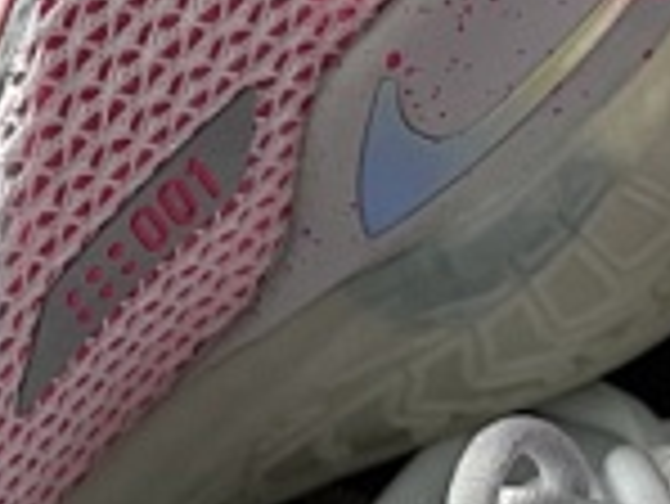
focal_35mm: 344
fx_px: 6664
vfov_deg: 4.3
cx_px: 220
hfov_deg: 5.8
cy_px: 612
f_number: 2.2
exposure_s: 1/121
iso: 100
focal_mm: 7.5
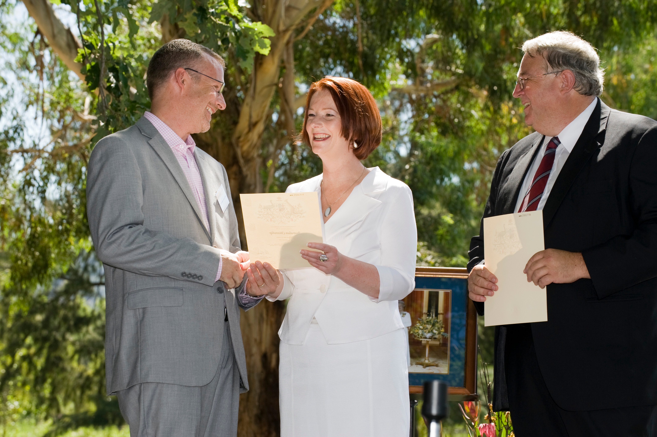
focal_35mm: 120
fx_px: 2189
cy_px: 218
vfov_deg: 11.4
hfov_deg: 17.1
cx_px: 328
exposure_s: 1/250
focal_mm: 120
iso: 320
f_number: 9
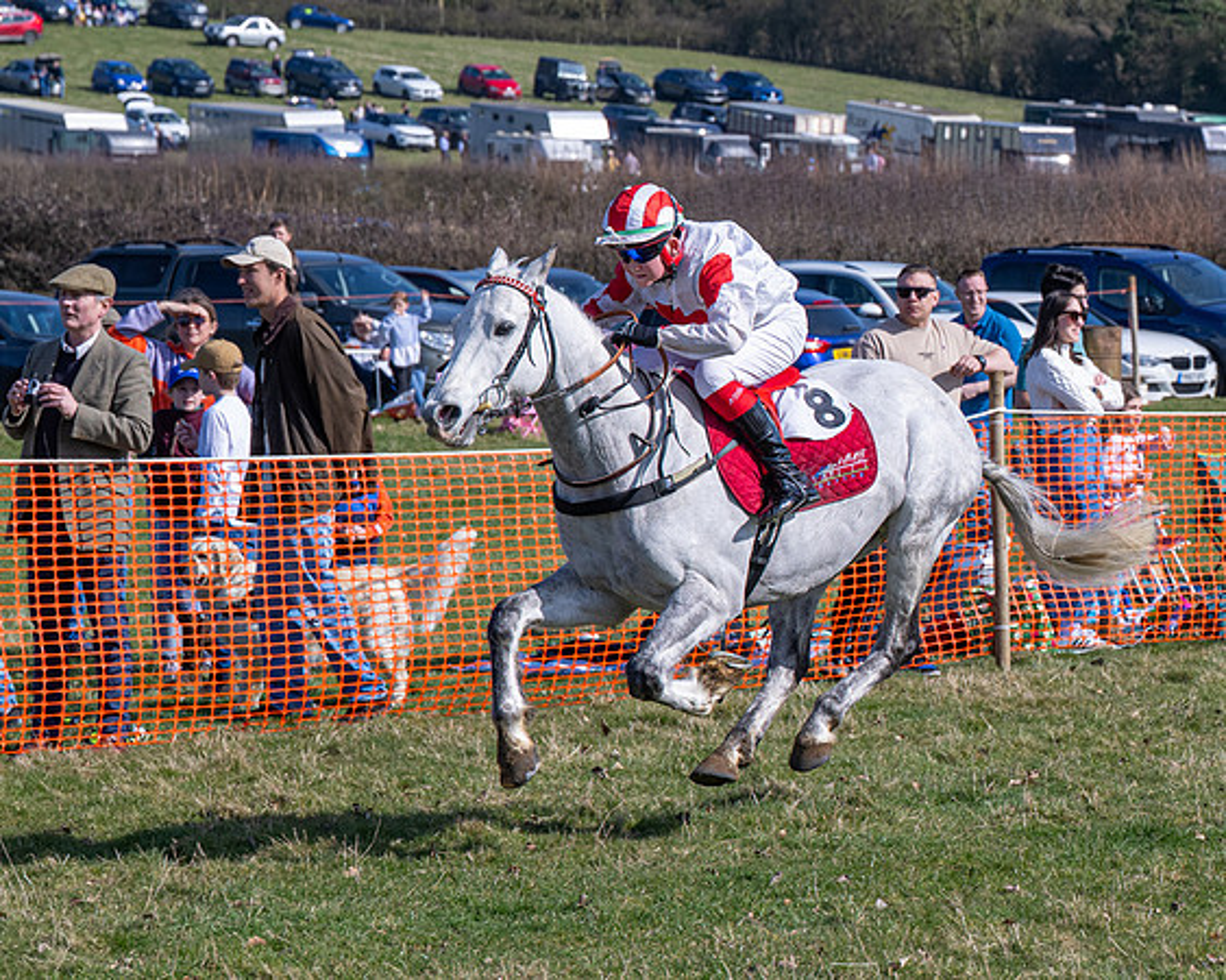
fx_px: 5763
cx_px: 981
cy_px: 508
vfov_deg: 9.7
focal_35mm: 159
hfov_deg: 12.1
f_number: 5
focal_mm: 73
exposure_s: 1/1600
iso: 200
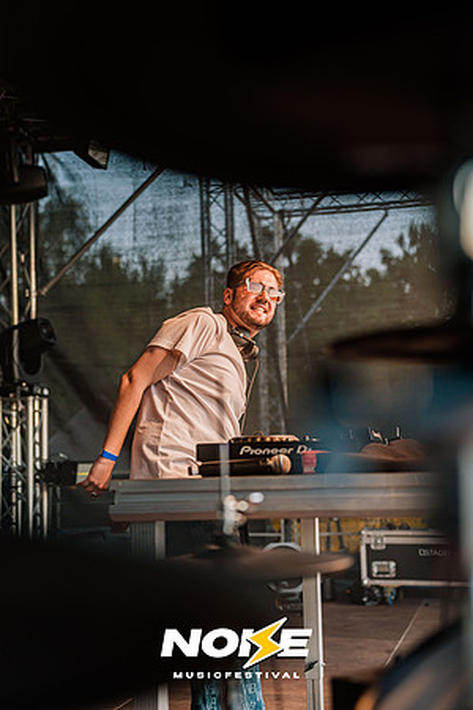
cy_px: 355
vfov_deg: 38.2
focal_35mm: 52
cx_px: 236
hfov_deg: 26.0
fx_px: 1025
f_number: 2.5
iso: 250
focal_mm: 52
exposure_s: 1/160
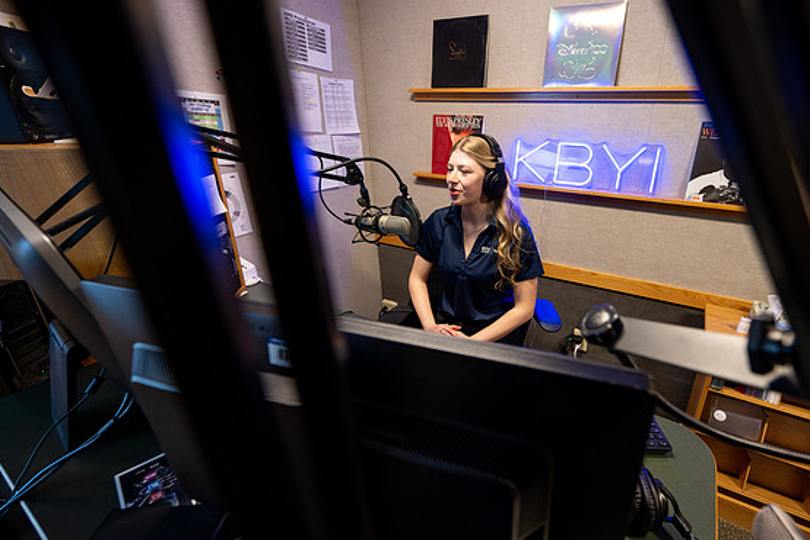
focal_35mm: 17
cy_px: 277
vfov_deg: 70.4
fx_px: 382
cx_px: 482
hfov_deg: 92.2
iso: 1250
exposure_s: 1/160
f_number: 4
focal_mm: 14
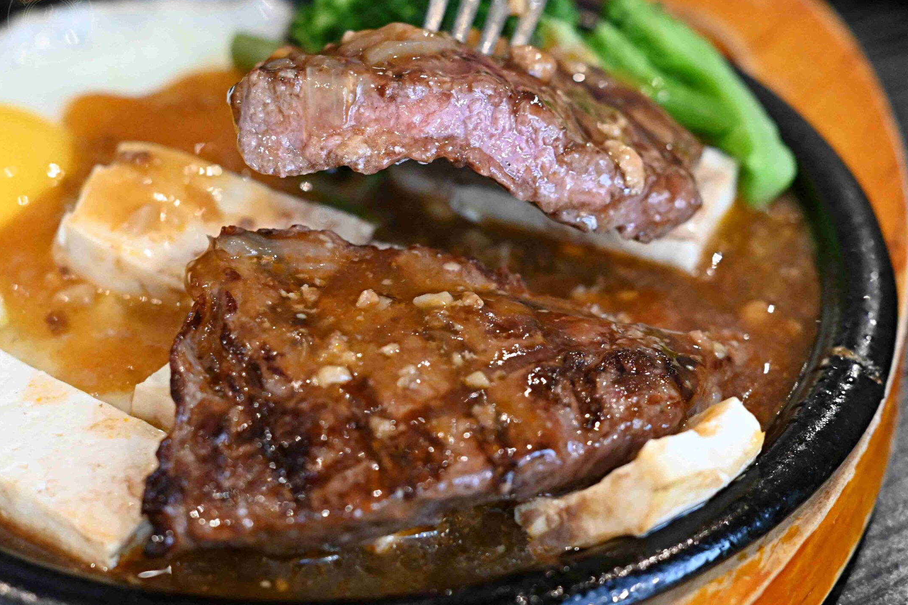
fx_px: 2270
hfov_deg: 22.6
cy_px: 283
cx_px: 425
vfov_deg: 15.2
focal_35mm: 90
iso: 5000
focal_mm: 50
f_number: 3.2
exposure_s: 1/200
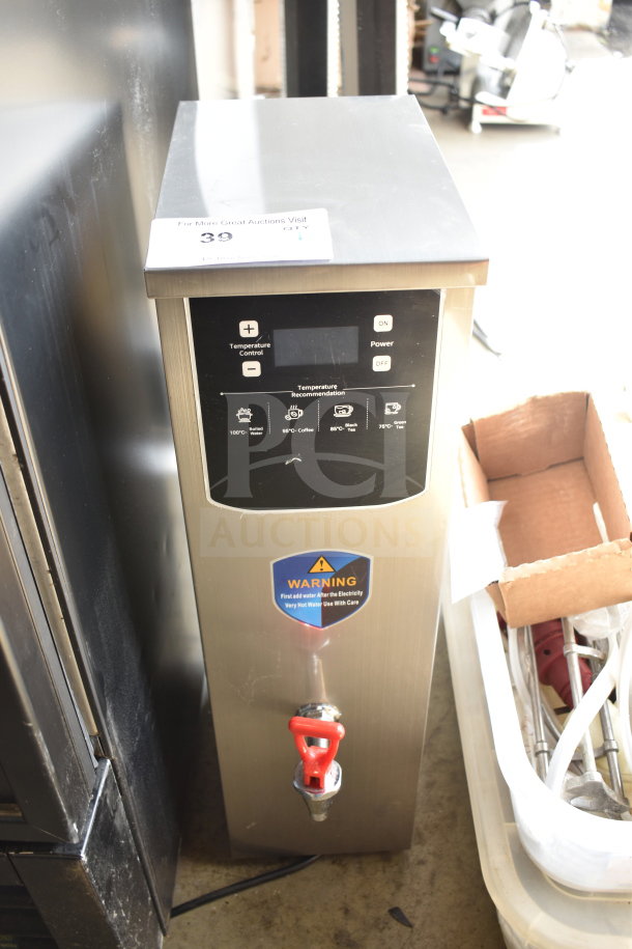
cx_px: 316
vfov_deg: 55.1
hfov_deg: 38.4
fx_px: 908
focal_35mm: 34
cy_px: 474
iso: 200
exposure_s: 1/40
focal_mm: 23
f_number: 3.8
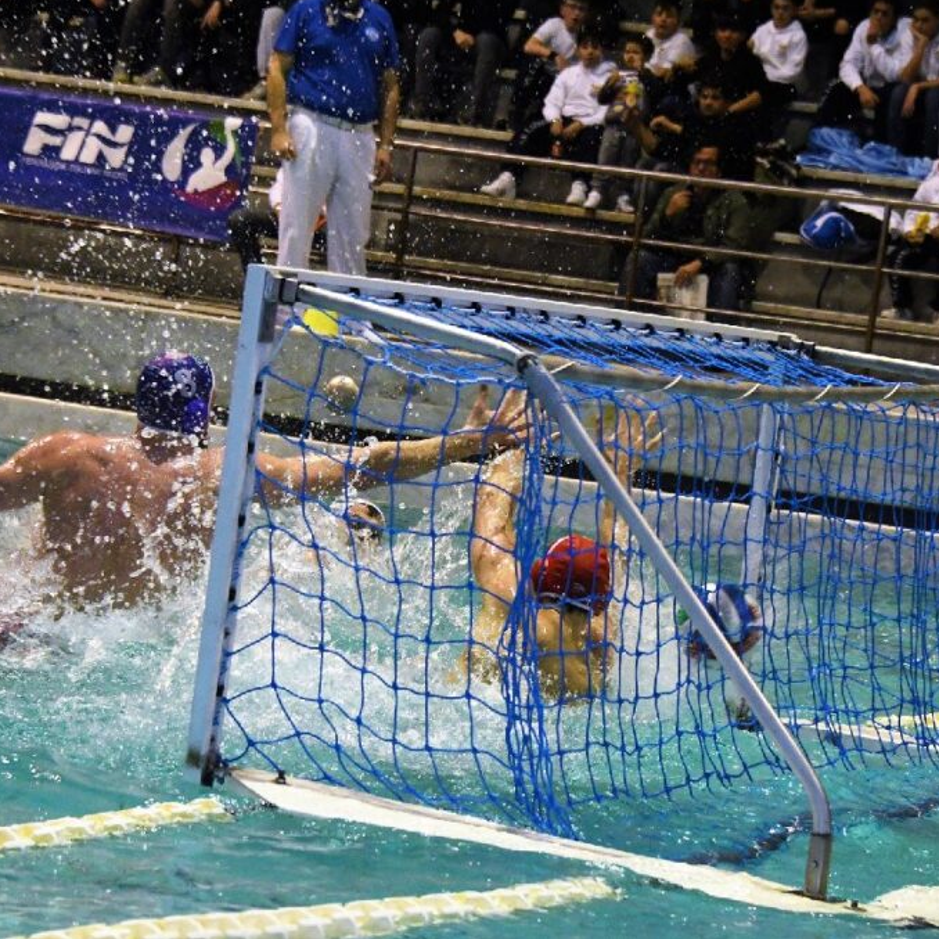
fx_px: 4849
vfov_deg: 11.1
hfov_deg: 11.1
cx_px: 482
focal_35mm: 158
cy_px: 467
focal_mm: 82
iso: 6400
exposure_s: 1/400
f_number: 5
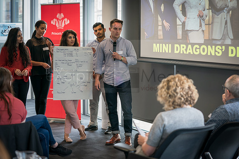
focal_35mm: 74
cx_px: 124
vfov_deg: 18.4
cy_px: 84
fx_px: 492
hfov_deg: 27.3
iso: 500
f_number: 2.8
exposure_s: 1/125
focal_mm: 70
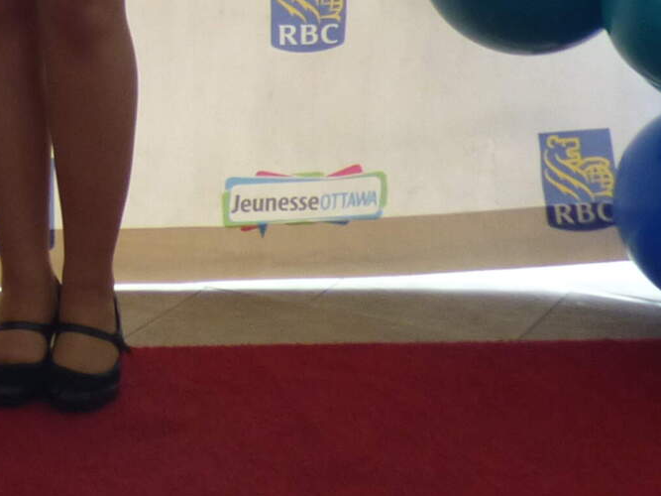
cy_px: -328
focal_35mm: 108
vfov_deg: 12.7
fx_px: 2062
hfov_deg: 16.7
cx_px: -302
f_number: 3
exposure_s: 1/60
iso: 125
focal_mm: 4.25
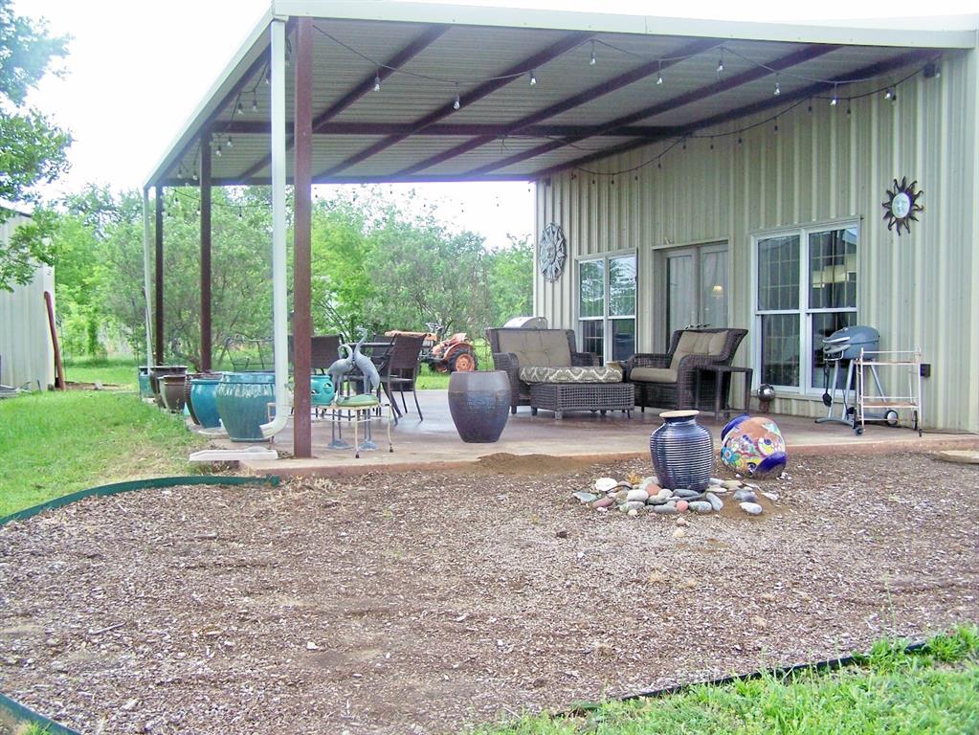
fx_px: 1075
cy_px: 368
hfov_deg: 49.0
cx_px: 490
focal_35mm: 38
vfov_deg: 37.7
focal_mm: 6.3
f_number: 2.8
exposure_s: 1/200
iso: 80
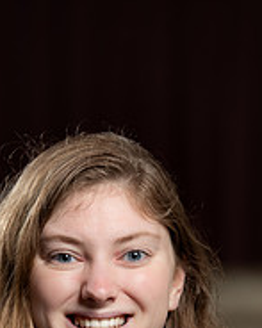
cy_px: 371
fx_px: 3007
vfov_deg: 6.2
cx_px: 91
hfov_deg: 5.0
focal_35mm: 310
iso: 640
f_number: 5.6
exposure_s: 1/200
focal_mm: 135
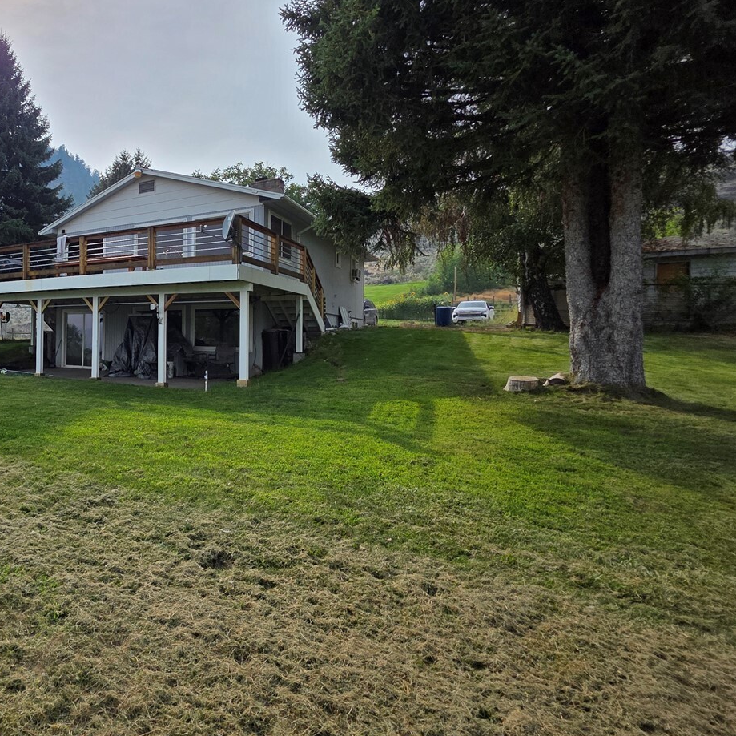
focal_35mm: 20
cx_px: 131
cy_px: 324
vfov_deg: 74.5
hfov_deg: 66.7
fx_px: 481
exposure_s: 1/3873
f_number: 1.9
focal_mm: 2.2
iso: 40
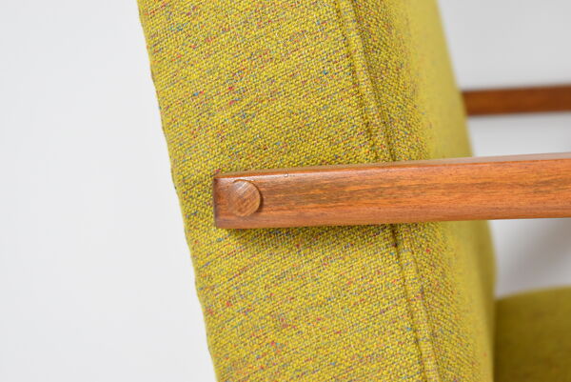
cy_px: 191
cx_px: 286
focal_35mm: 82
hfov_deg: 24.6
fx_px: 1309
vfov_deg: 16.6
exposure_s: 1/125
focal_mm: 55
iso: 2000
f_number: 5.6
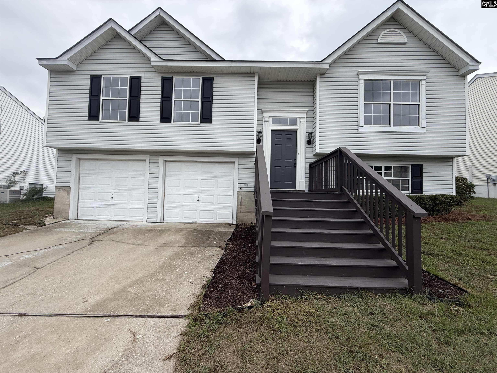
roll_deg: -1.4
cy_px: 186
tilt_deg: +1.7
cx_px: 248
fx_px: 201
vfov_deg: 85.7
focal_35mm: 14
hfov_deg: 102.1
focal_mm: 2.22
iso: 40
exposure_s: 1/590
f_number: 2.2
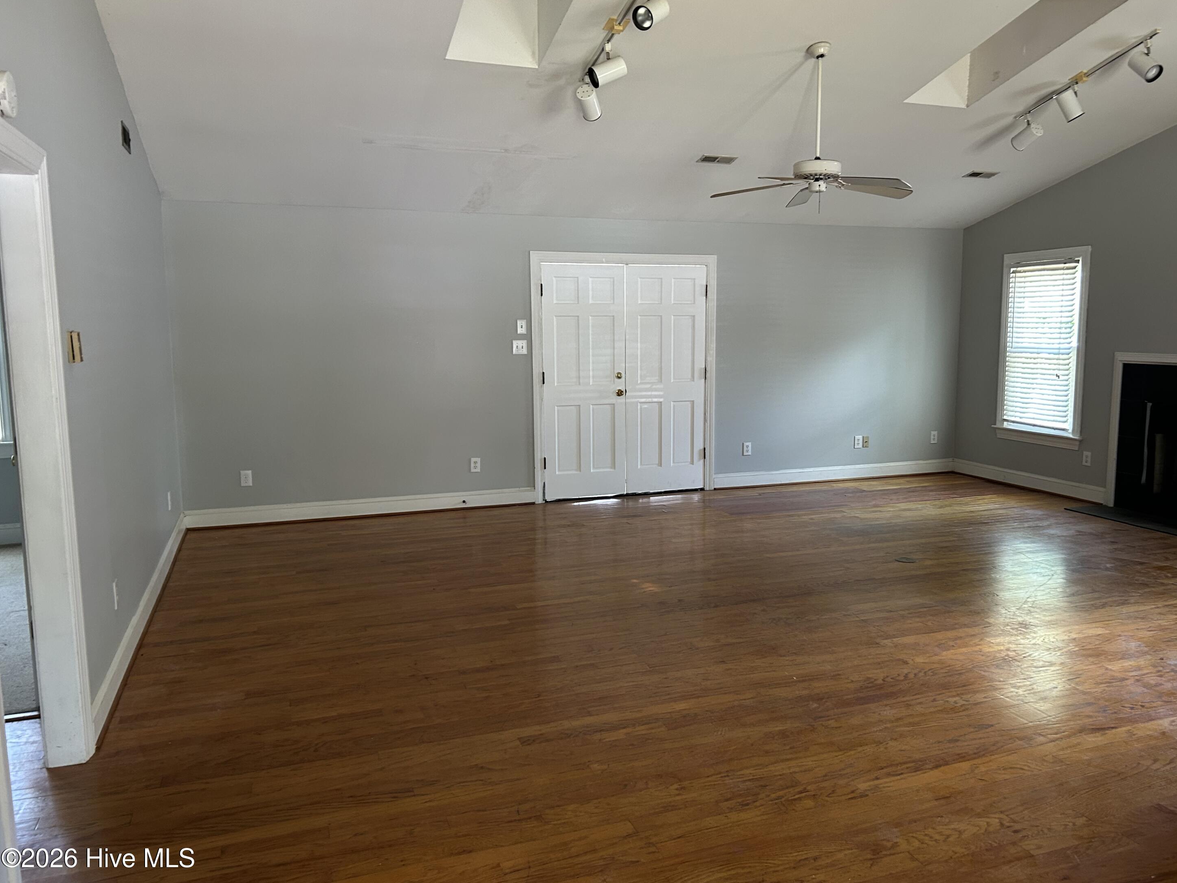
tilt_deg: -7.1
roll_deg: +1.2
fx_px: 918
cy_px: 442
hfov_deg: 65.3
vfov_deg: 51.4
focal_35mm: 27
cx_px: 611
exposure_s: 1/60
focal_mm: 5.7
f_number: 1.5
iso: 160
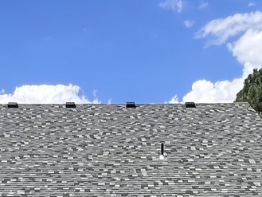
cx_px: 107
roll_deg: -0.2
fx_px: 613
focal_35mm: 81
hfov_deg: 24.1
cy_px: 345
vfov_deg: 15.8
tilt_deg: -5.2
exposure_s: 1/1033
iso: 32
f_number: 1.8
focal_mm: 1.57
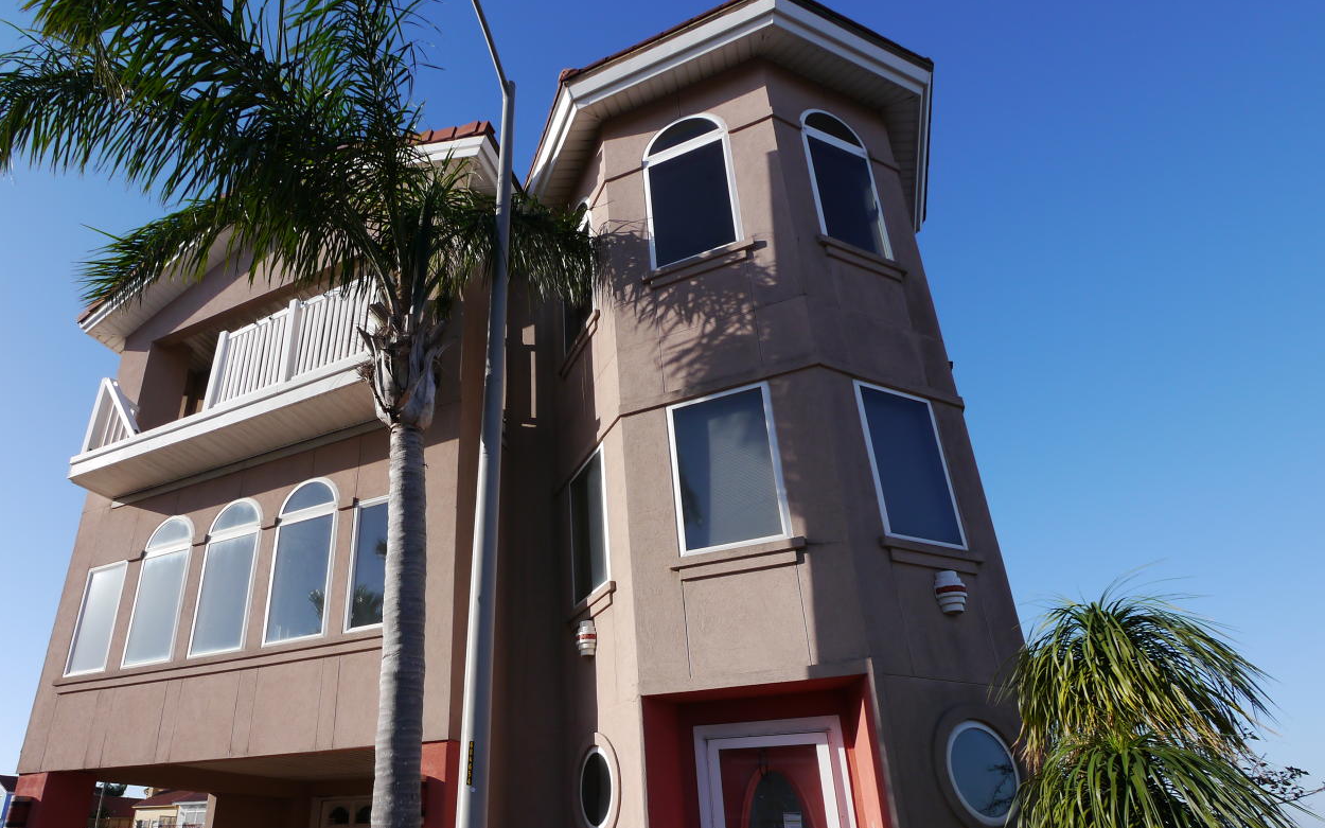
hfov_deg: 87.0
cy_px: 590
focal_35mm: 19
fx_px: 686
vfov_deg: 59.8
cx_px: 536
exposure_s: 1/320
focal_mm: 7
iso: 160
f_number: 8
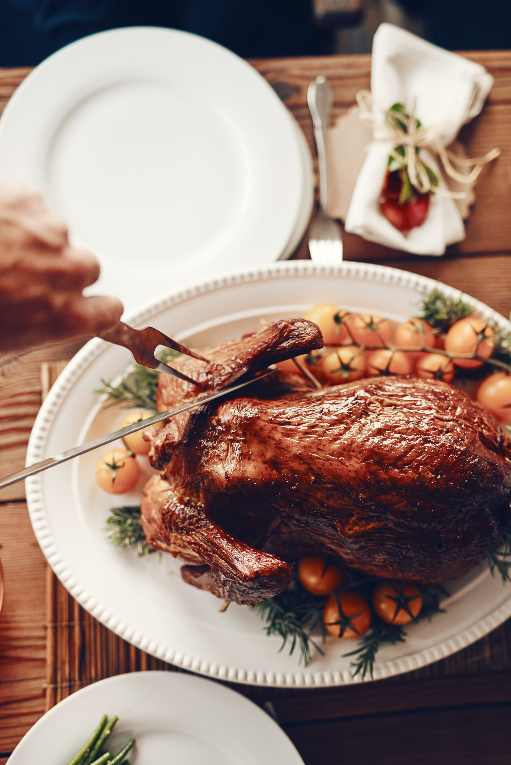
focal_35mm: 50
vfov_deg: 39.6
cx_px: 256
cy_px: 382
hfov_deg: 27.0
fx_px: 1063
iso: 200
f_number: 2
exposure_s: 1/800
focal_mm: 50
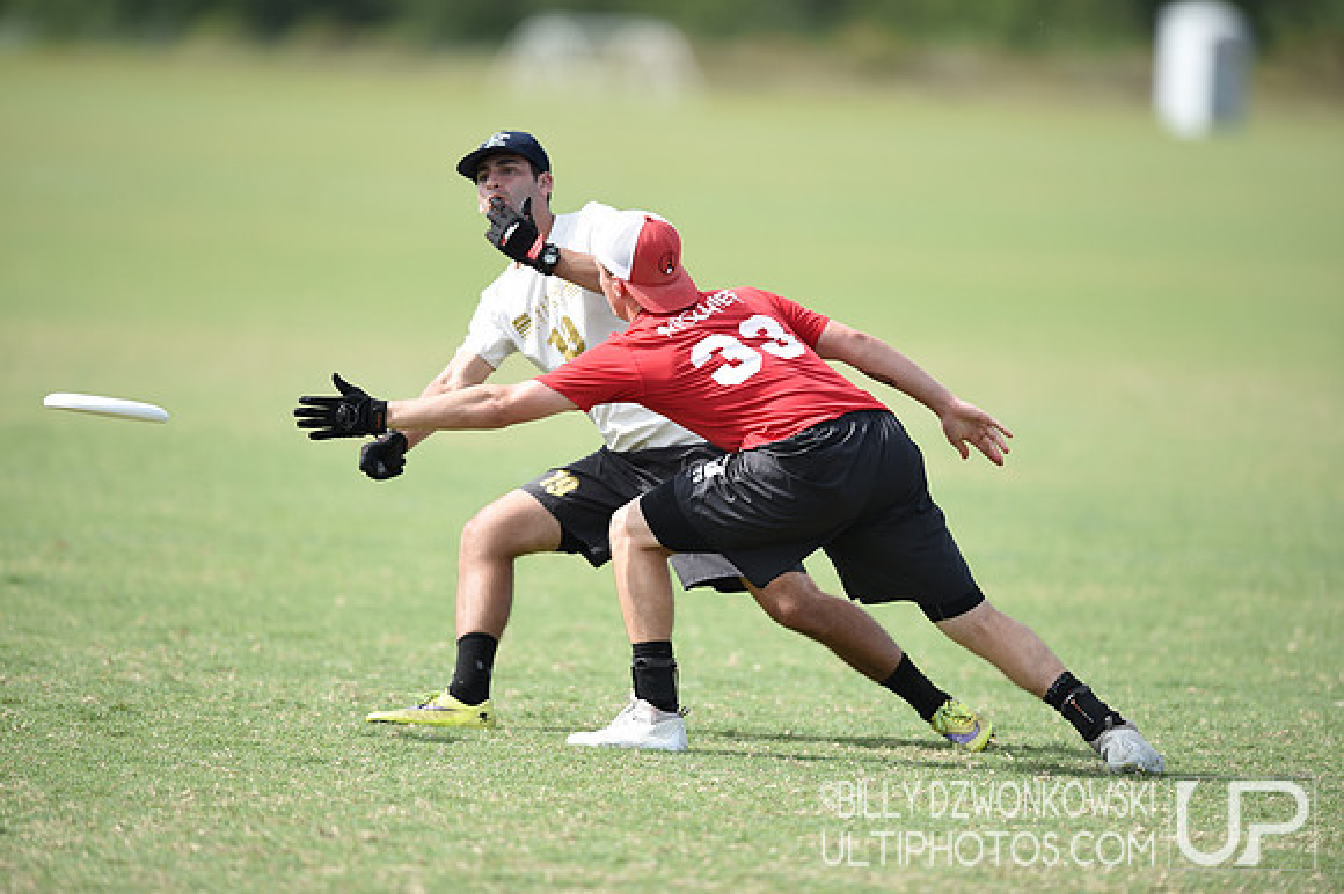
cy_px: 447
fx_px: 14924
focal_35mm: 400
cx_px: 672
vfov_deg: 3.4
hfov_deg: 5.2
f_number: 2.8
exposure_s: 1/2000
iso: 200
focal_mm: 400
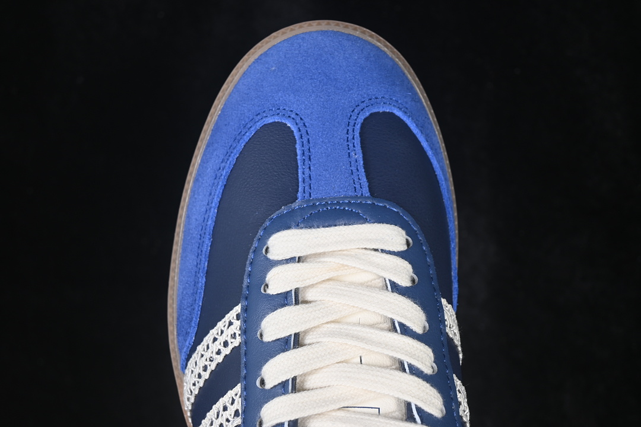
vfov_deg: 18.2
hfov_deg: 27.0
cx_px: 320
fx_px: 1335
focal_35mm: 75
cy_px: 214
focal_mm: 50
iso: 160
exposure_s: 1/60
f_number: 7.1
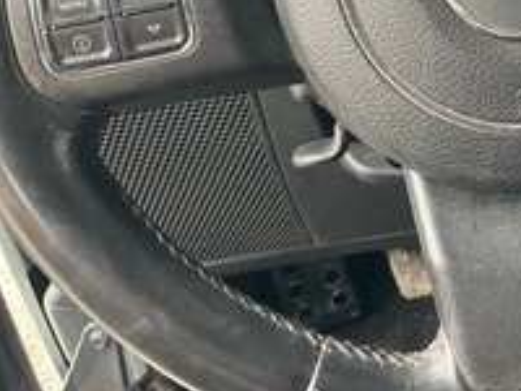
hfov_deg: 30.9
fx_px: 873
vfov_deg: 24.5
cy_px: 36
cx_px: 518
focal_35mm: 58
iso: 64
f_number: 1.8
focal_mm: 3
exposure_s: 1/122
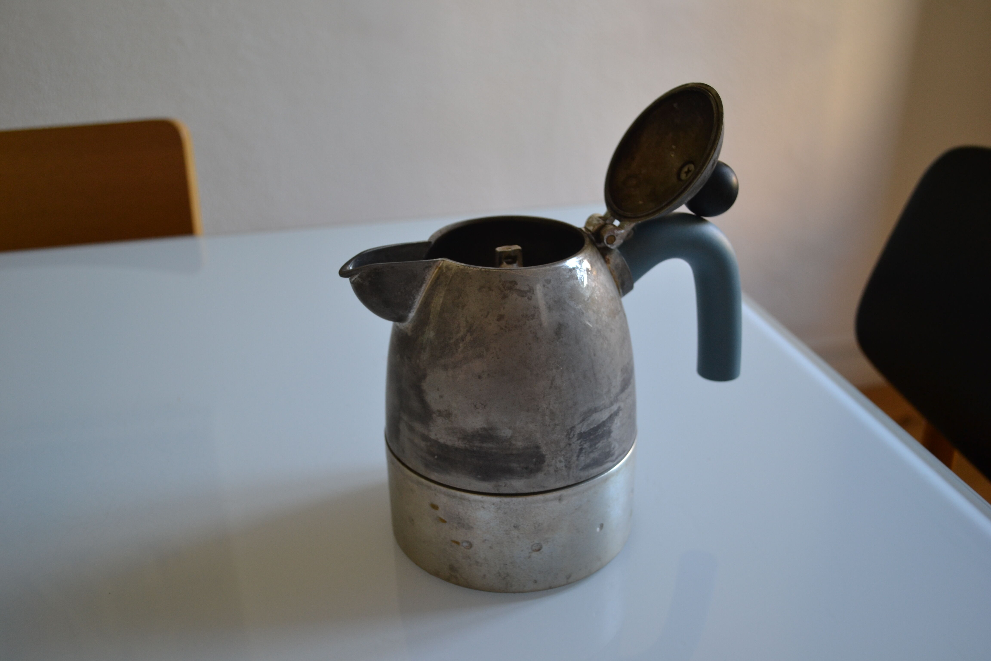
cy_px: 330
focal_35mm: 33
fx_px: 908
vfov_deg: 40.0
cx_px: 496
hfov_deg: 57.2
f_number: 4
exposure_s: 1/40
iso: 400
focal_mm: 22
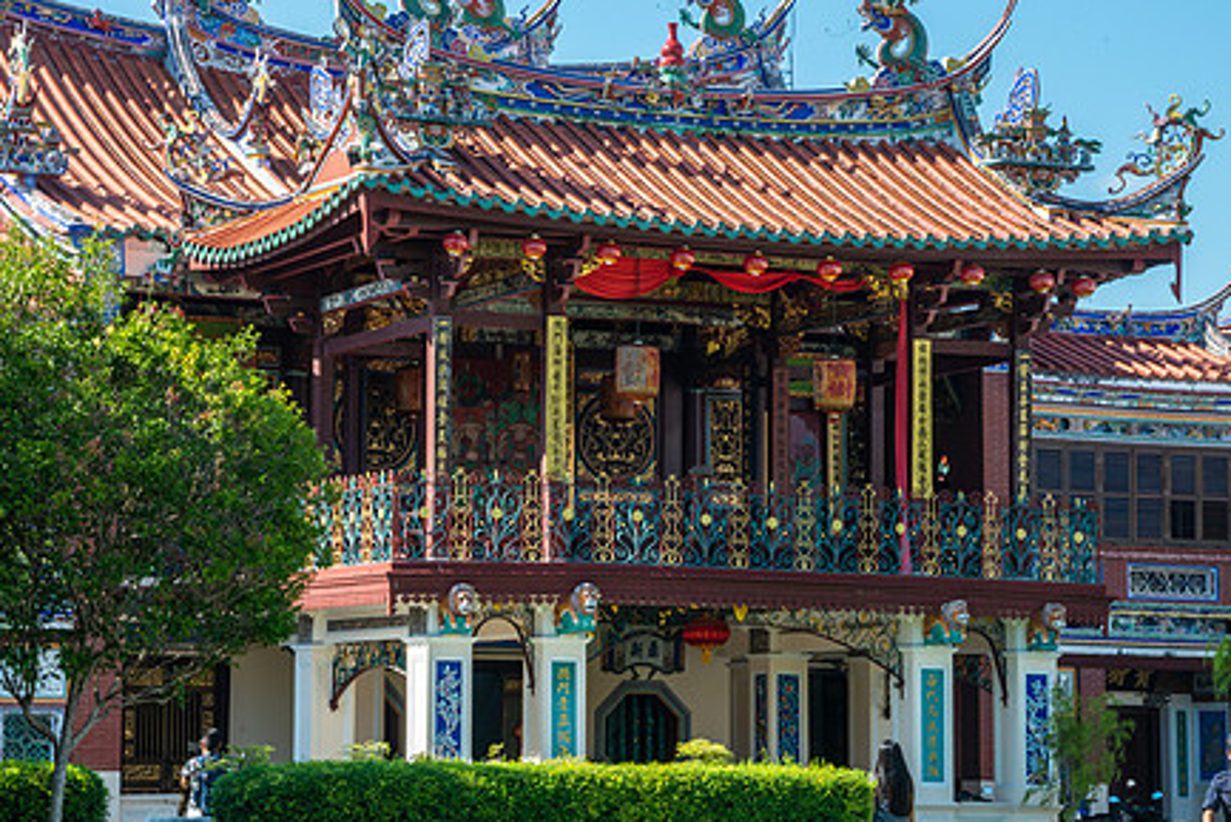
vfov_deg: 11.7
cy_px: 464
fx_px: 4002
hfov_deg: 17.5
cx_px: 536
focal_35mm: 117
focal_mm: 85
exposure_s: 1/90
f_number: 19
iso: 640
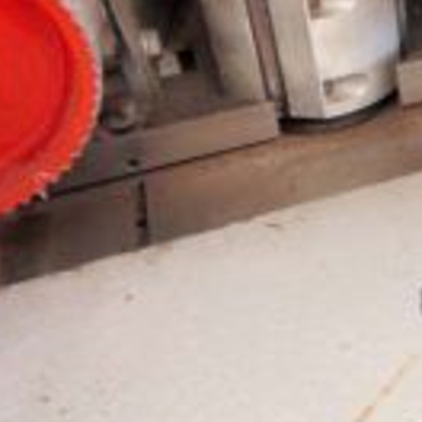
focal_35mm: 59
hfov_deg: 25.0
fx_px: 814
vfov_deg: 28.3
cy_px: 67
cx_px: 556
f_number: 3.1
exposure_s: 1/60
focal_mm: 4
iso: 80
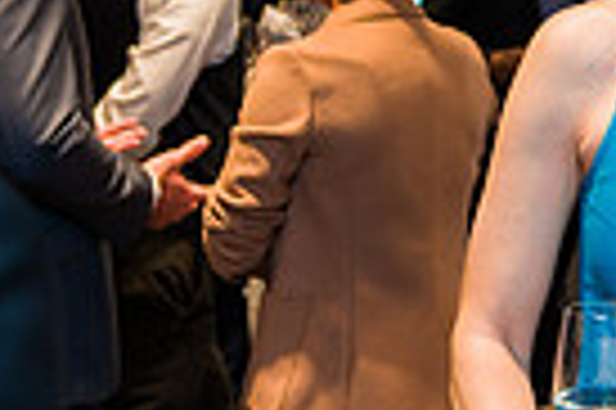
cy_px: -9
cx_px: 737
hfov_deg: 14.7
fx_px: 2307
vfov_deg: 10.0
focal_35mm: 135
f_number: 4
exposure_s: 1/125
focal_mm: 32
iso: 640
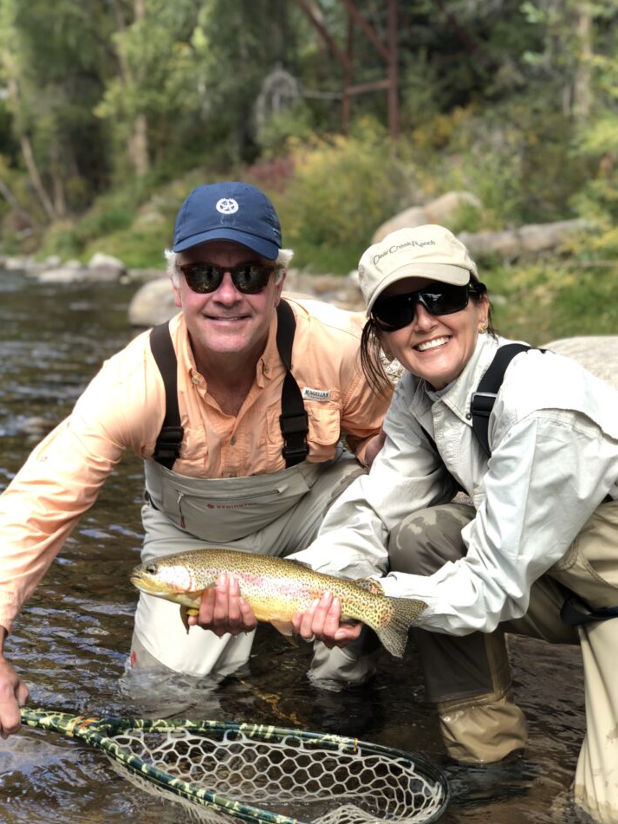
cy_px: 412
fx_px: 1333
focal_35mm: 56
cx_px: 321
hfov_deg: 26.1
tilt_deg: -5.2
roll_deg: -2.1
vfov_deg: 34.4
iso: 16
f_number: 2.4
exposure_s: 1/125
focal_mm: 6
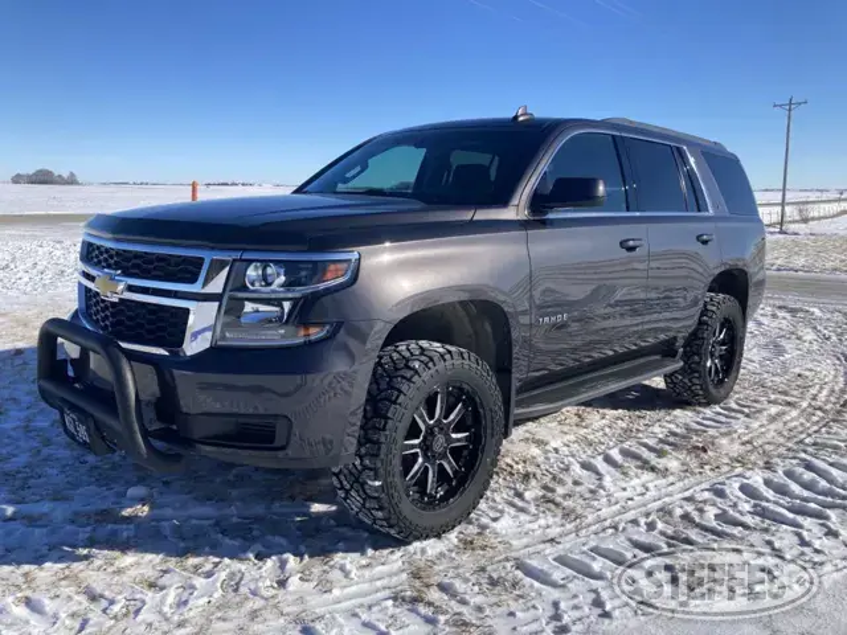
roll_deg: +0.4
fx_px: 685
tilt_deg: -10.2
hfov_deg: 63.4
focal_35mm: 28
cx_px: 424
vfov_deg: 49.7
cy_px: 318
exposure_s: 1/3003
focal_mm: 3.99
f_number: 1.8
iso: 25
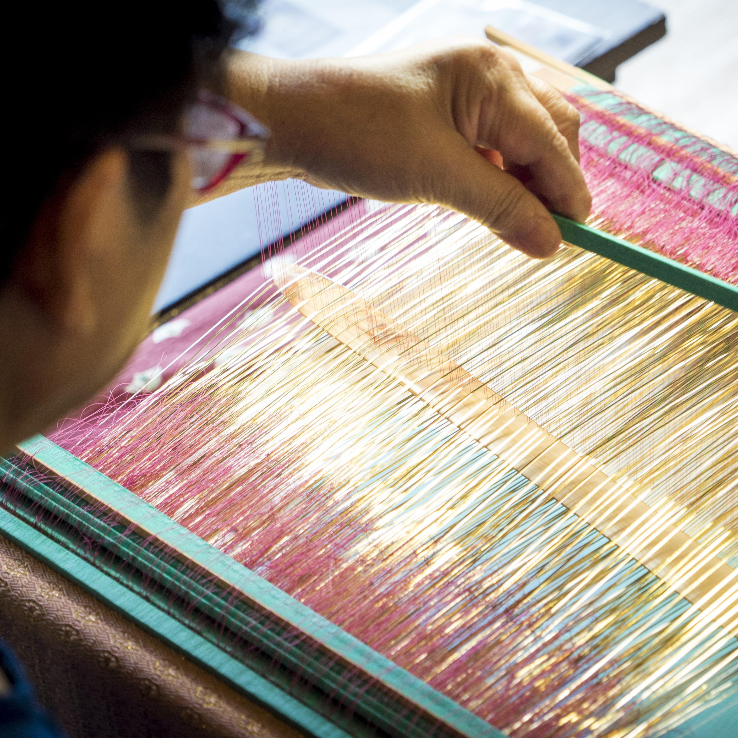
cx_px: 540
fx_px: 3642
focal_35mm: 151
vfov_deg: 11.6
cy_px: 370
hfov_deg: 11.5
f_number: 6.3
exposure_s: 1/100
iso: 1600
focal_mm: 118
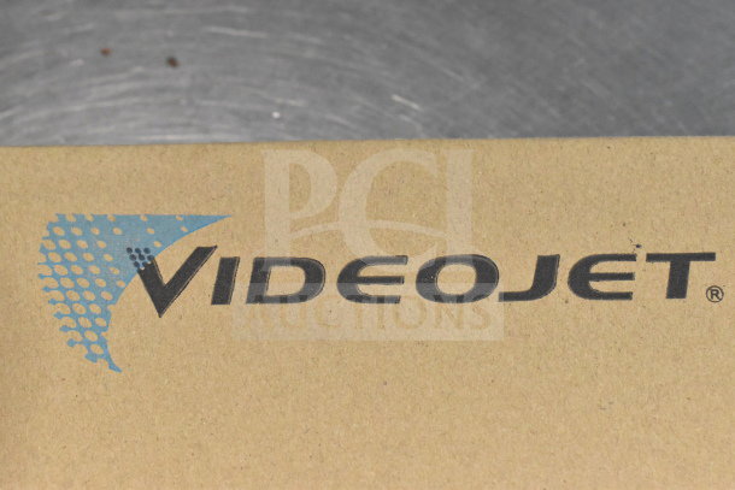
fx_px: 1378
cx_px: 368
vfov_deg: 20.2
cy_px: 245
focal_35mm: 68
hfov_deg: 29.9
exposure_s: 1/400
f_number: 10
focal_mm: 45
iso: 6400
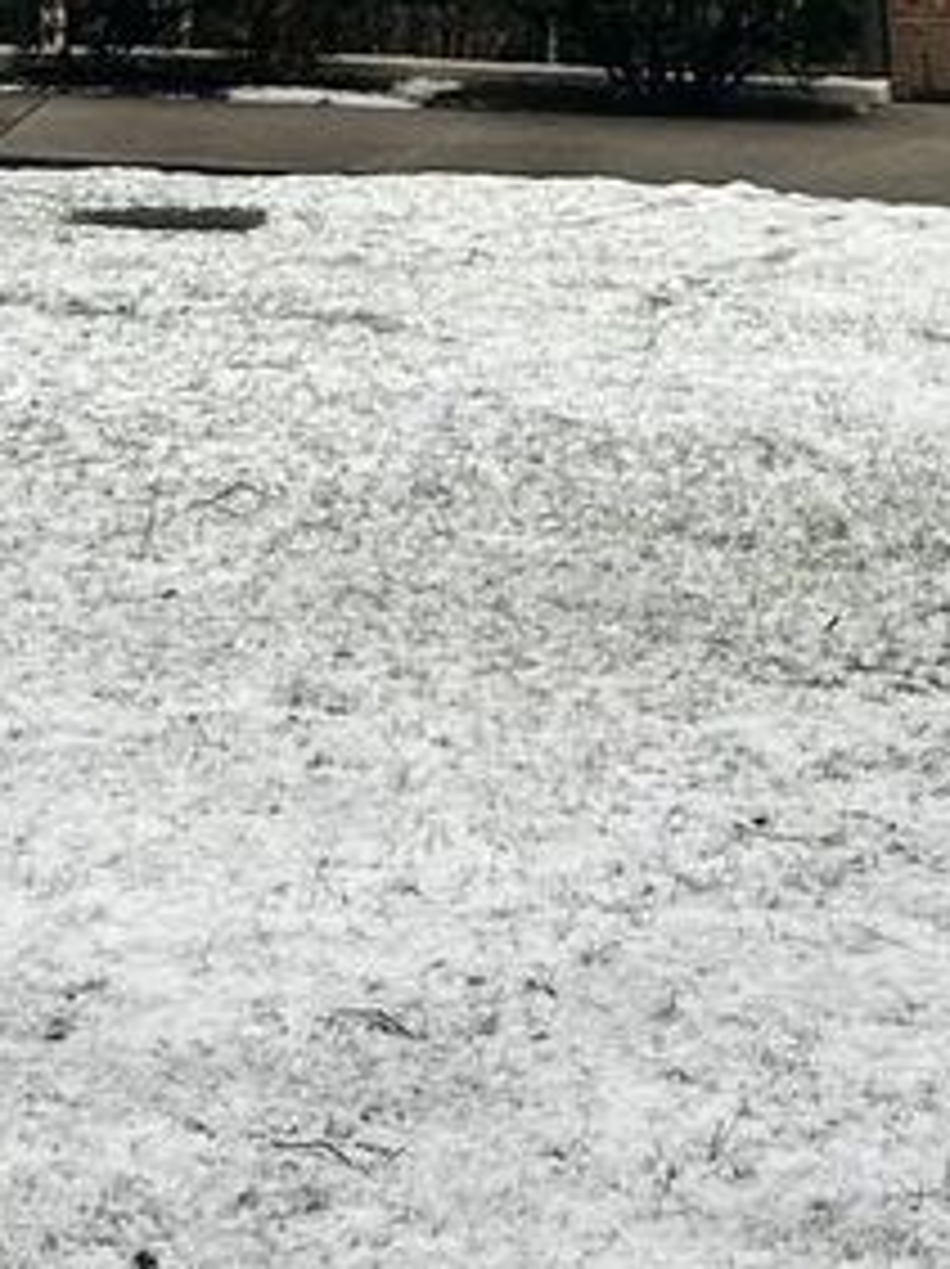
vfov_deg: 15.2
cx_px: 738
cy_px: -178
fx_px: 4618
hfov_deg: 11.7
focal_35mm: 126
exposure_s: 1/142
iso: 32
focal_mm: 5.7
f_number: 1.5
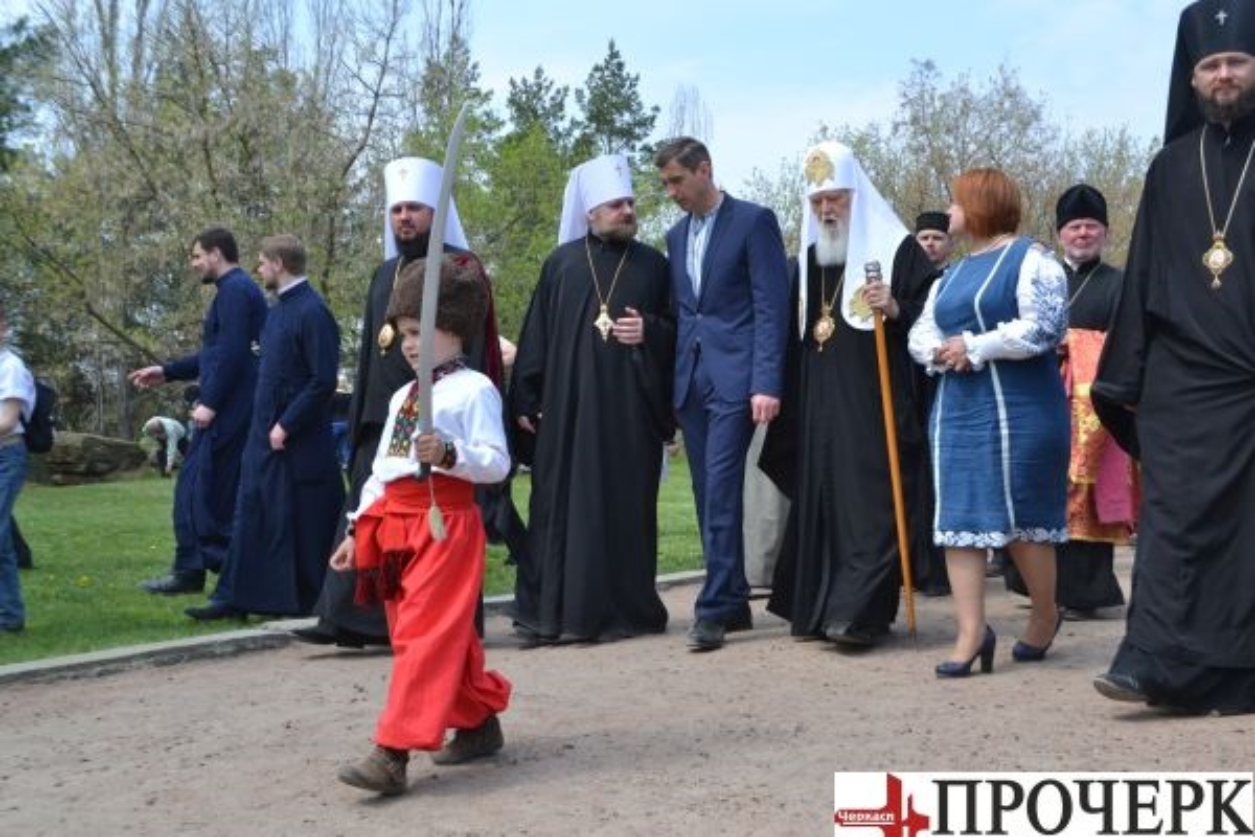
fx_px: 1359
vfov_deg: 34.2
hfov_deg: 49.6
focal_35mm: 39
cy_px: 418
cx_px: 628
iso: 400
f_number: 5.6
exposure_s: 1/640
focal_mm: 26
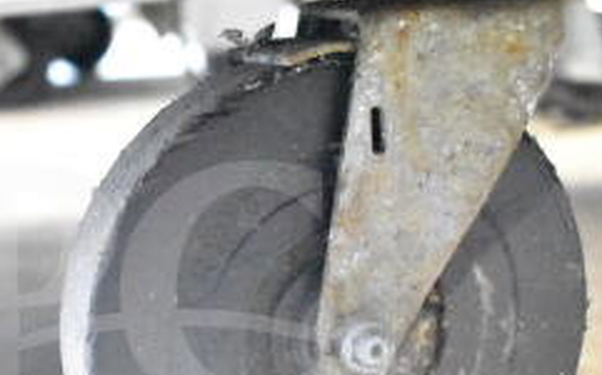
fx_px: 1524
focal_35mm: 93
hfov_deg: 22.2
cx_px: 180
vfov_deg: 13.8
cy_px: 361
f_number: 4
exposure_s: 1/40
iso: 25600
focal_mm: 24
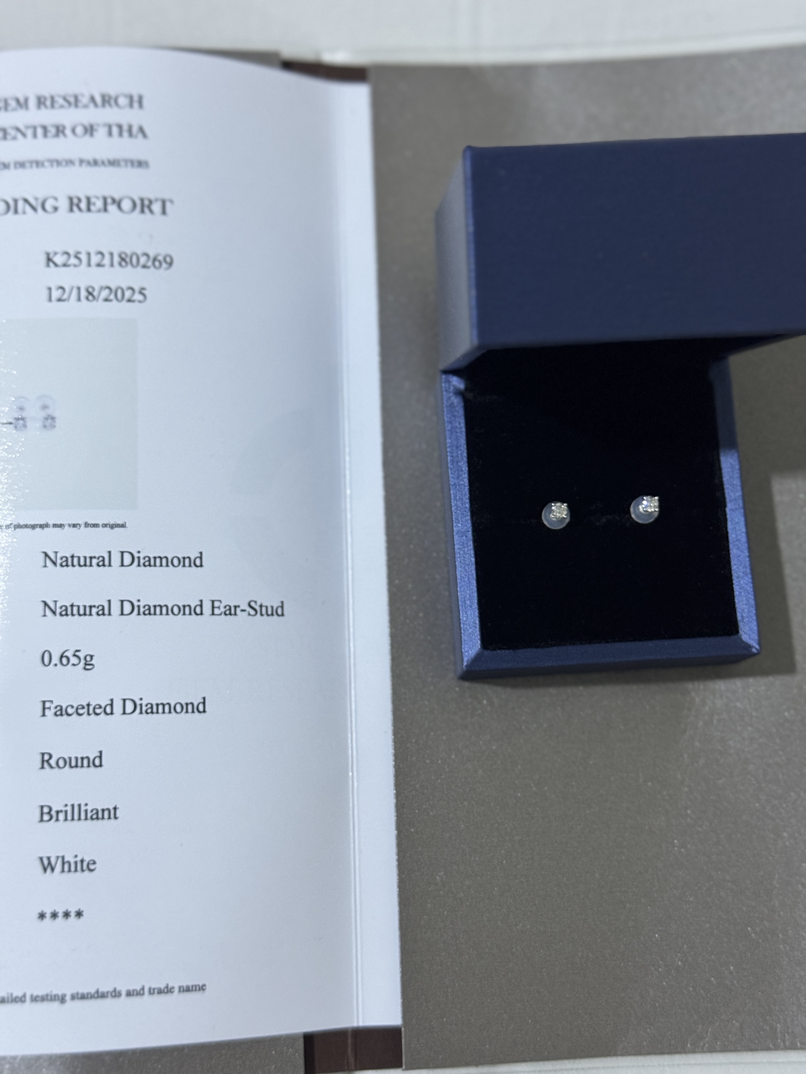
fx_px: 1490
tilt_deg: -81.6
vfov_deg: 39.7
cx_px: 403
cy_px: 537
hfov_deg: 30.3
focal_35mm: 48
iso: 500
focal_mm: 6.76
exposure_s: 1/33
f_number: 1.78
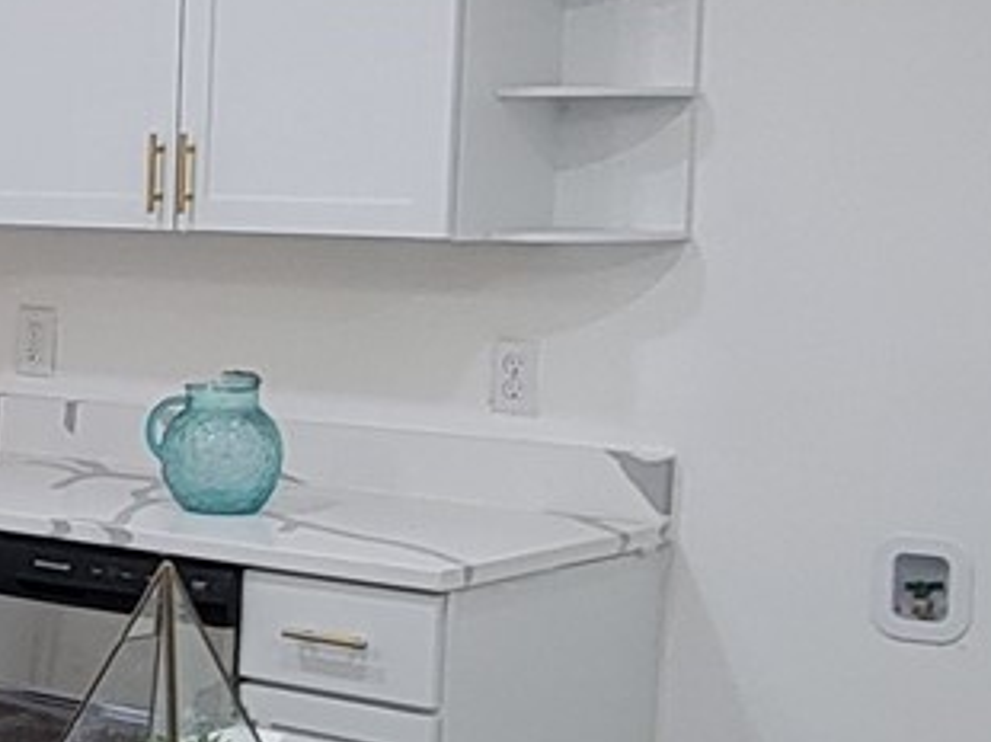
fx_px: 2460
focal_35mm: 86
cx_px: -751
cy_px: 416
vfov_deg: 17.1
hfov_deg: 18.3
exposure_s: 1/60
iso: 100
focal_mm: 2.2
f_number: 2.2
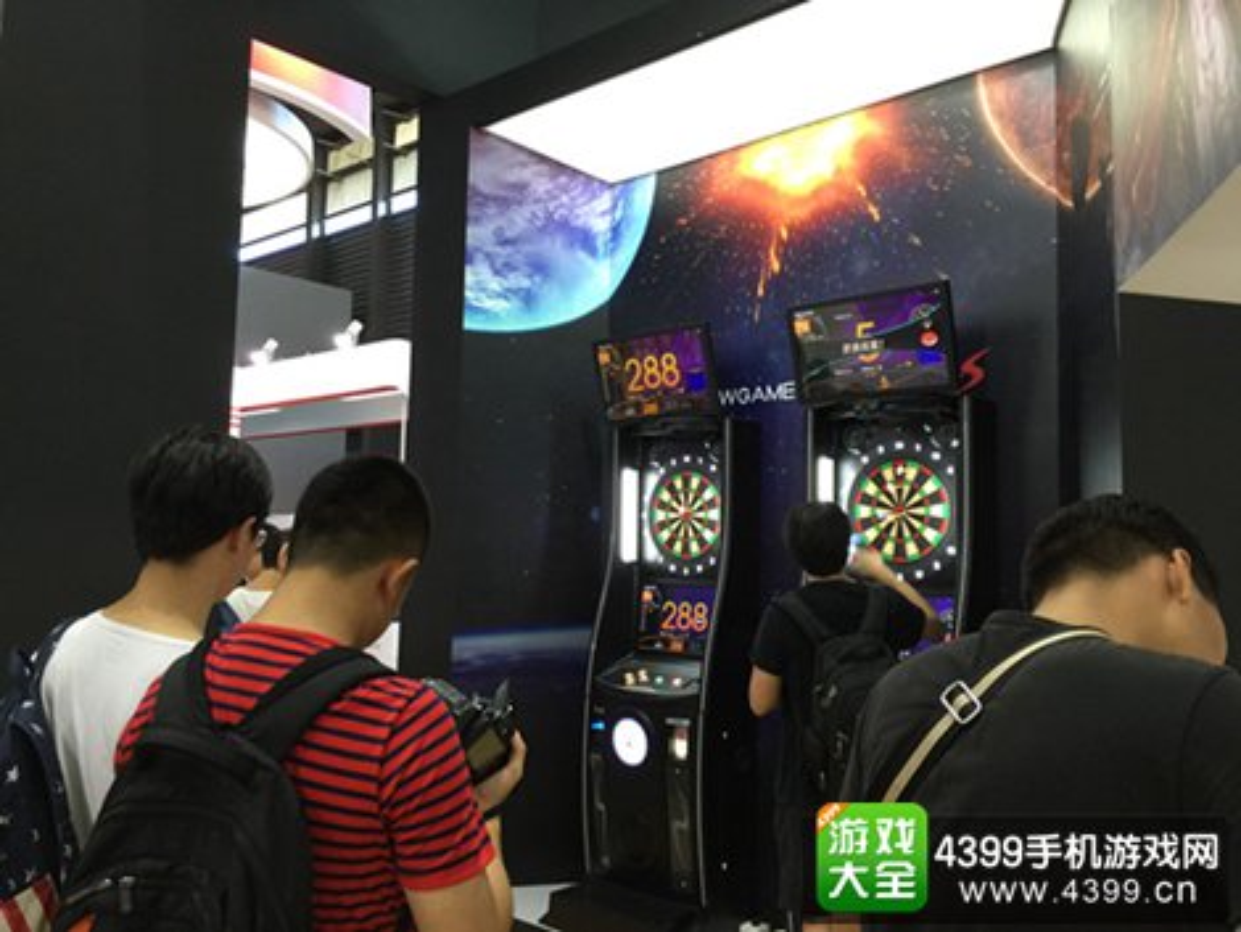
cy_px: 466
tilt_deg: +5.7
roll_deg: -2.3
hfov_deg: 61.6
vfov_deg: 48.3
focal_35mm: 29
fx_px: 1040
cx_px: 620
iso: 50
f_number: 2.2
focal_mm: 4.15
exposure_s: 1/15
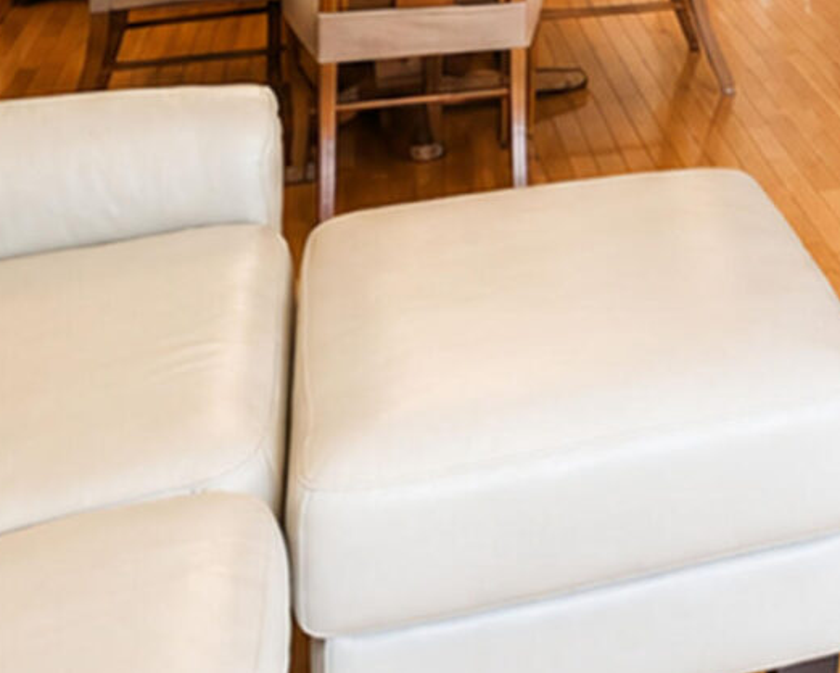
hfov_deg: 24.2
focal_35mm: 69
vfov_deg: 18.7
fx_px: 1716
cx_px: 1083
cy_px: -431
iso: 1600
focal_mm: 10
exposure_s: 1/50
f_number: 7.1
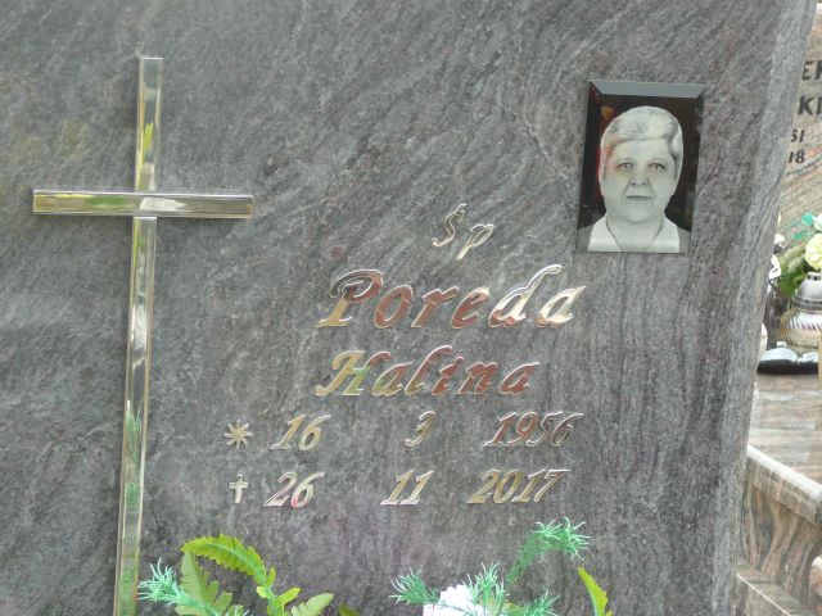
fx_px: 2066
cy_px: 308
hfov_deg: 22.5
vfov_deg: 17.0
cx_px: 411
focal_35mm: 87
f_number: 3.8
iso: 100
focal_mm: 13
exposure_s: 1/30
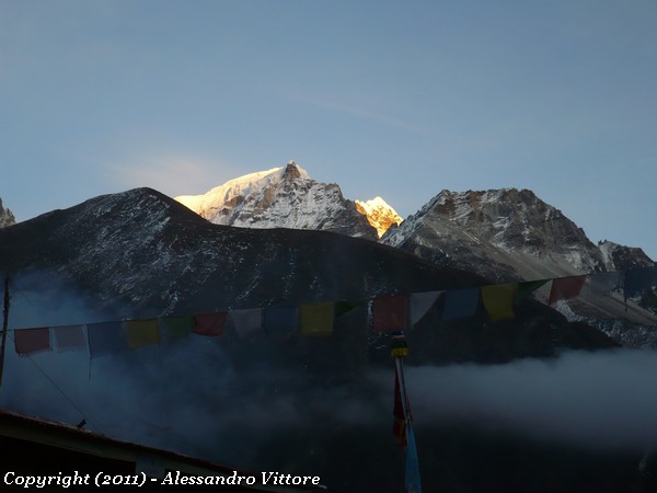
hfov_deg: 30.7
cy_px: 246
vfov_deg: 23.3
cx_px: 328
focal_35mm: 63
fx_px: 1196
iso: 100
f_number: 3.8
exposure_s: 1/100
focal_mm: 10.4
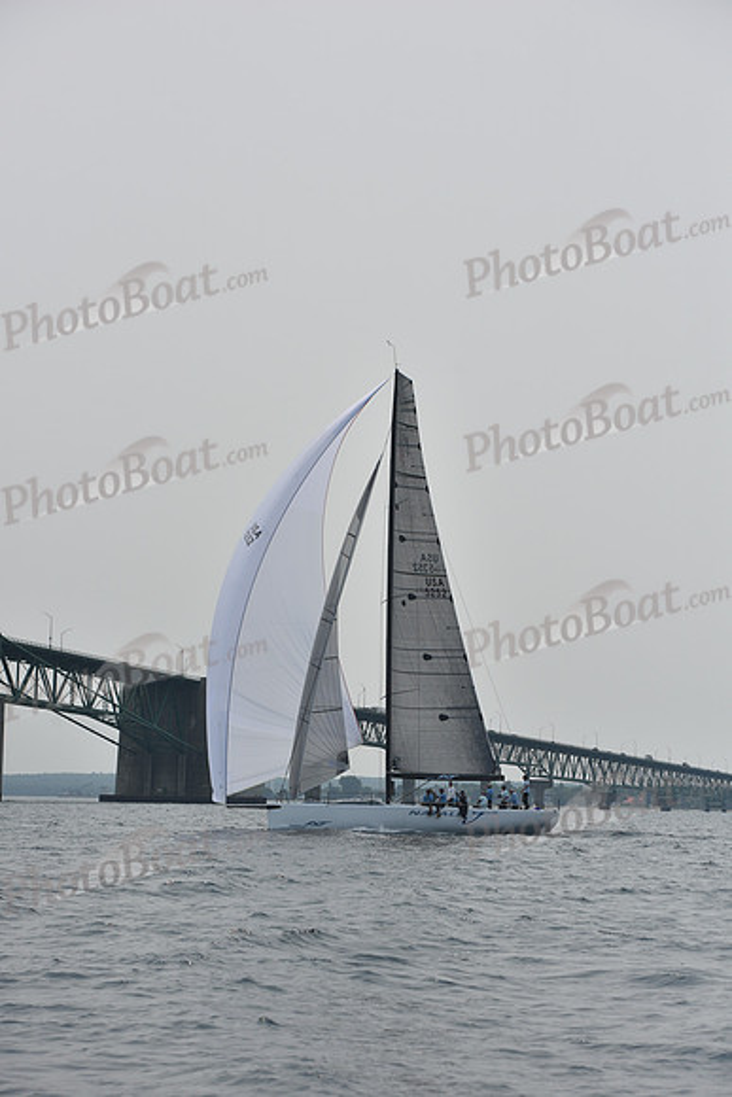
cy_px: 548
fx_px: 2804
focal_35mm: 92
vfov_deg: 22.1
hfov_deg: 14.9
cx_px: 366
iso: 250
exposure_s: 1/3200
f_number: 6.3
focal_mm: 92
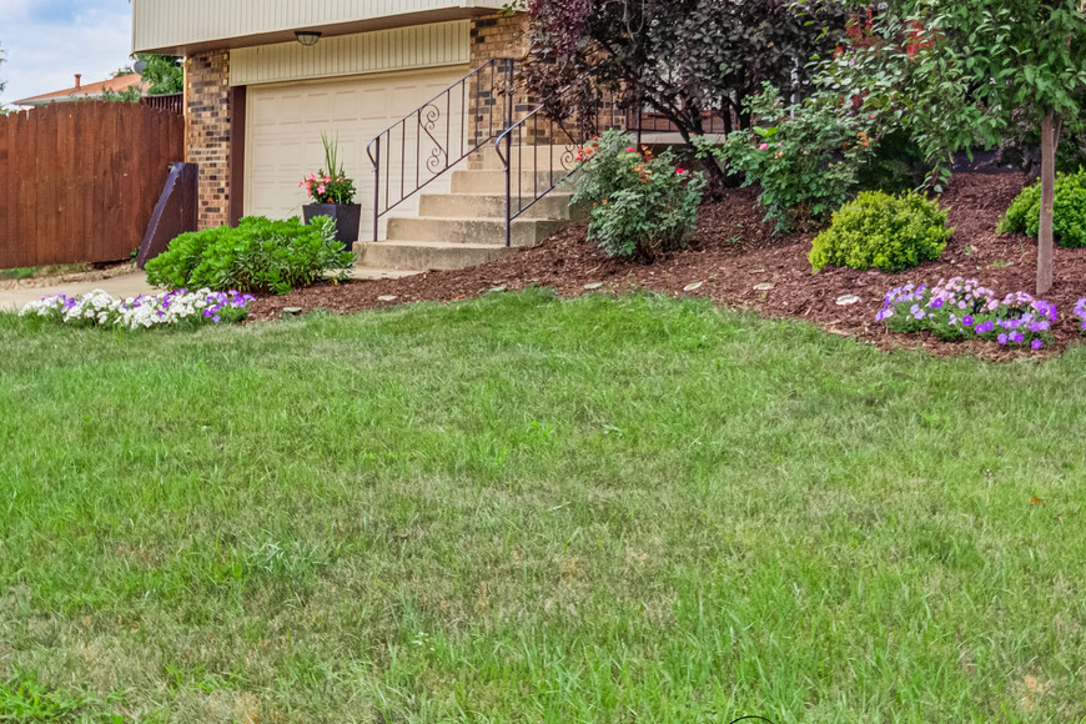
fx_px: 2021
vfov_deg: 20.1
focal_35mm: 67
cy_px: 130
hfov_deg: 29.6
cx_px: 800
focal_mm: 24
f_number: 8
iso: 400
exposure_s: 1/1250
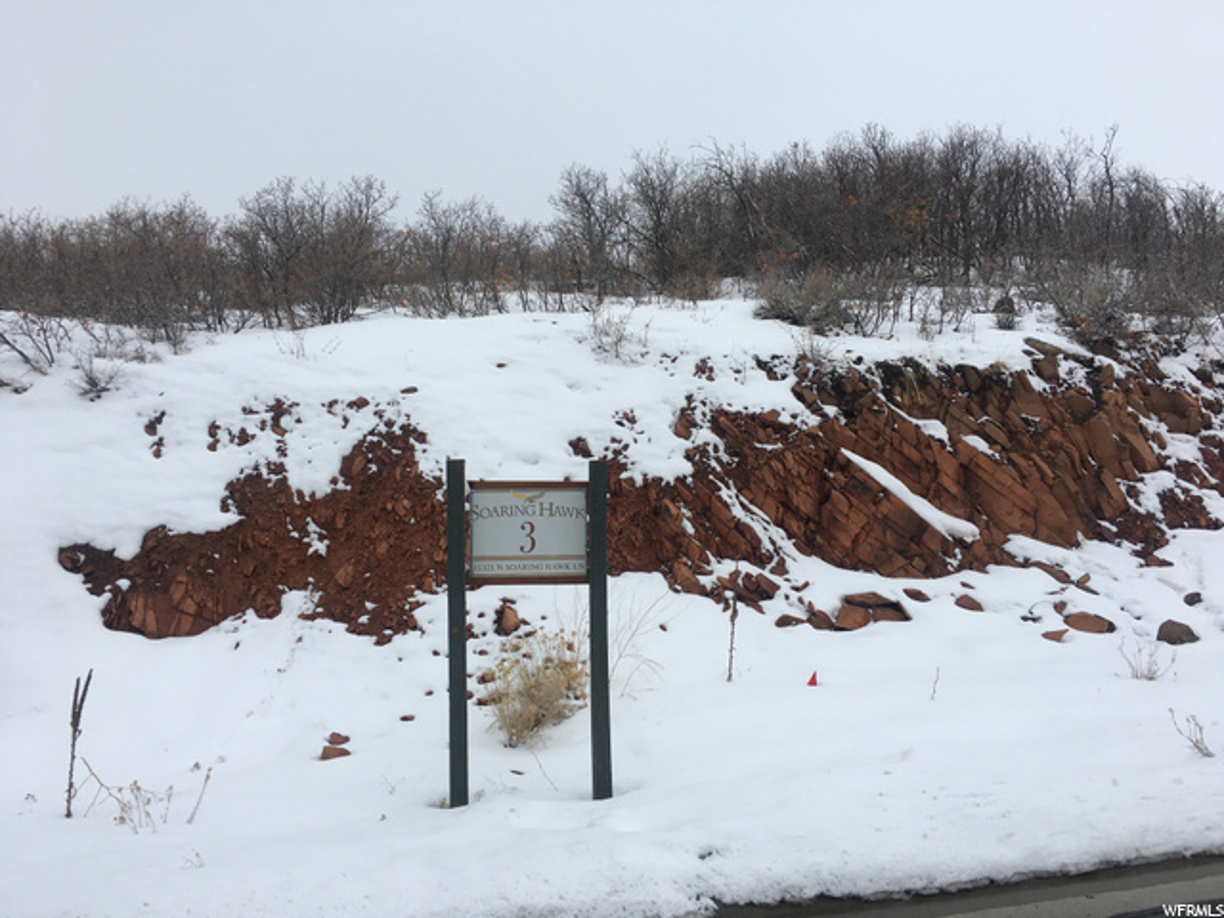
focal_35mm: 29
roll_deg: -3.3
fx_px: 1025
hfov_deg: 61.7
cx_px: 612
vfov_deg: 48.2
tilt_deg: +3.5
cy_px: 459
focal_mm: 4.15
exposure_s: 1/999
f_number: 2.2
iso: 25
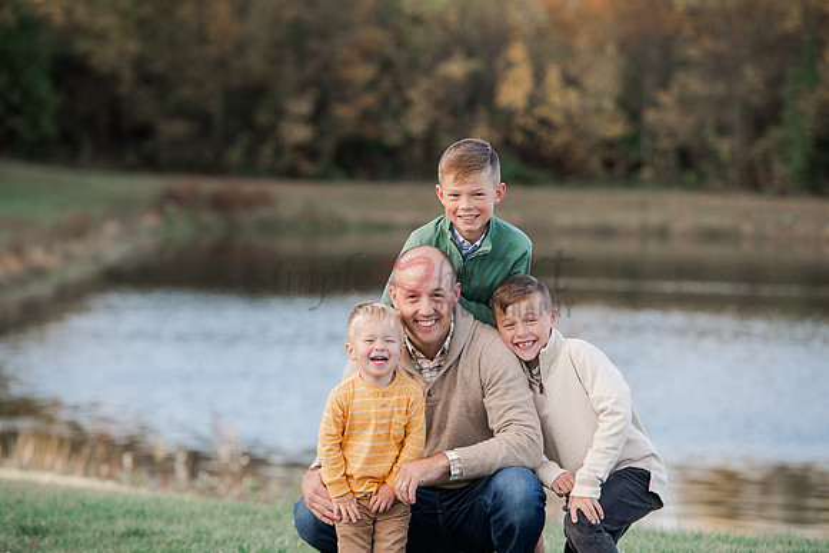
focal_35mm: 135
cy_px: 276
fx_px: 3109
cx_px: 414
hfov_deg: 15.2
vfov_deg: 10.2
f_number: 4
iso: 400
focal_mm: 135
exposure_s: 1/640
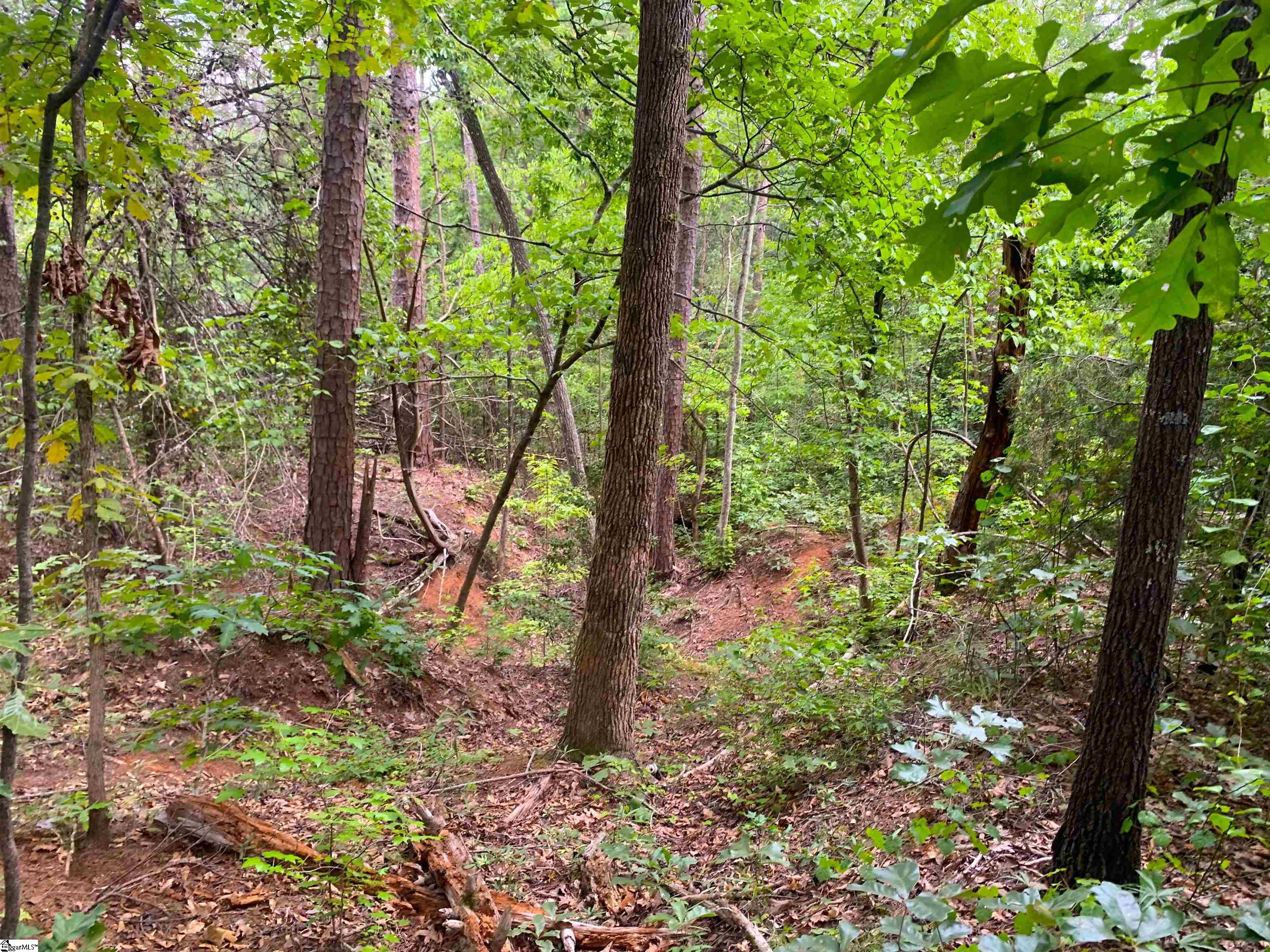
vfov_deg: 53.1
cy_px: 476
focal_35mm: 26
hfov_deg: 67.3
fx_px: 954
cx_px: 635
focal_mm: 4.25
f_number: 1.8
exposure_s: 1/121
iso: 64
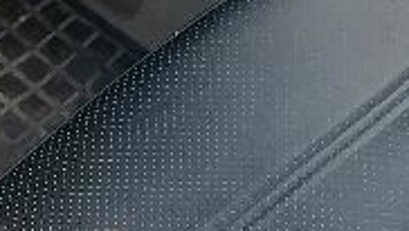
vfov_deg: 7.1
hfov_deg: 13.5
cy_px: -366
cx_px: 256
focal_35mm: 159
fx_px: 1727
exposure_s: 1/104
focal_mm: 4.25
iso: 50
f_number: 1.8
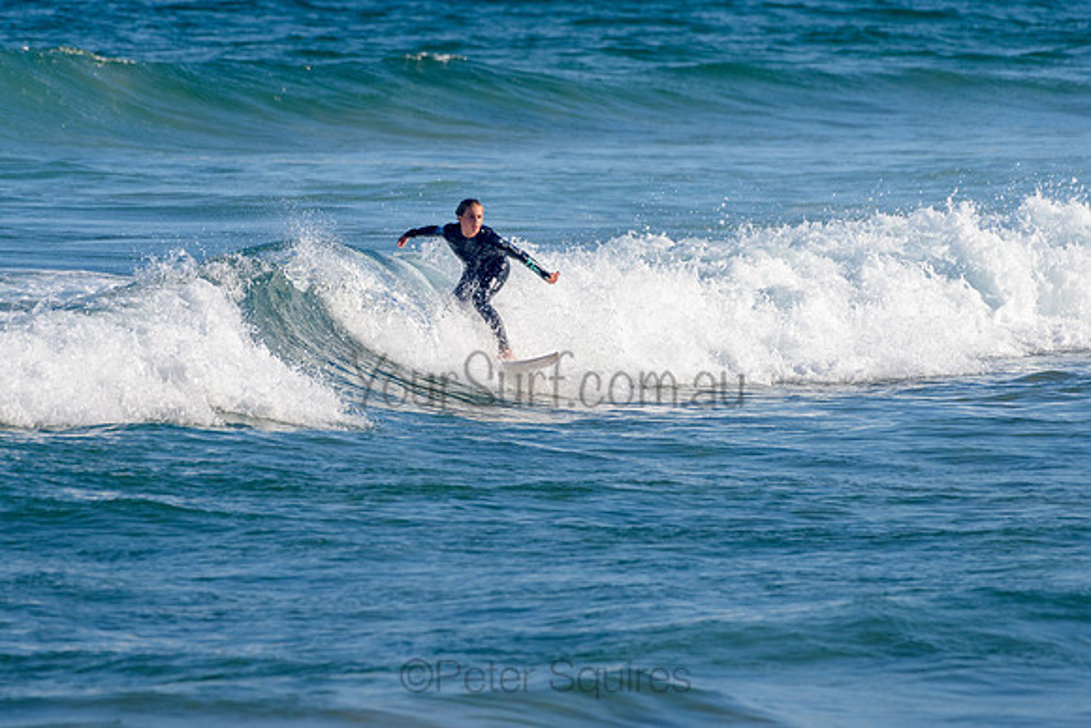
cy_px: 282
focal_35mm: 613
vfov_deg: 2.2
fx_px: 18588
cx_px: 455
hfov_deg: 3.4
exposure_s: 1/2000
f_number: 5.6
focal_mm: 500
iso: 160
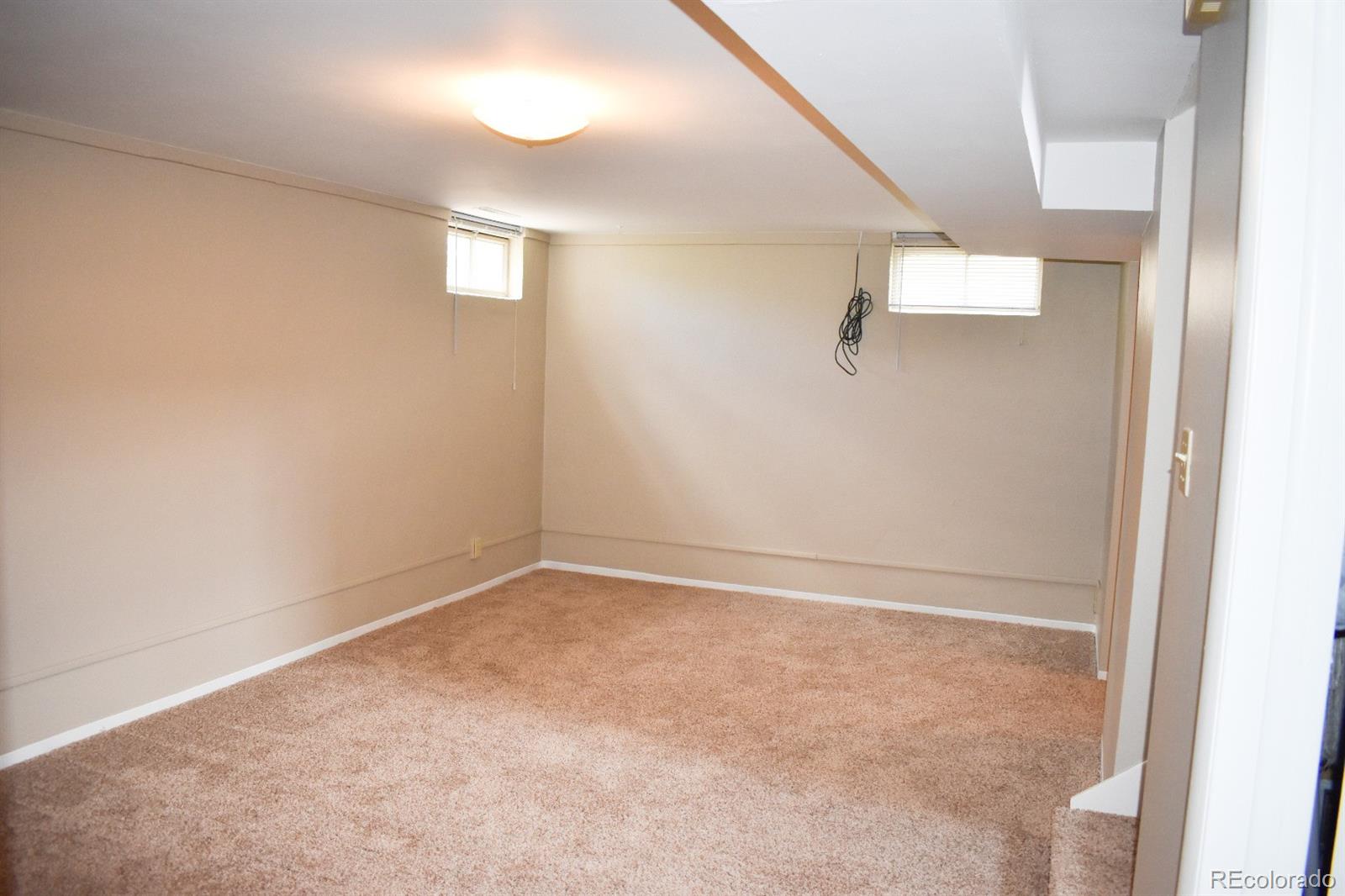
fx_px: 1008
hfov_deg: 67.4
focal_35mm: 27
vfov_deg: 47.9
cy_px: 448
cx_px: 672
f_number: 3.5
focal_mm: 18
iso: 800
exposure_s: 1/200
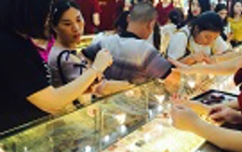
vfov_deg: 27.8
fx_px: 304
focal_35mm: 46
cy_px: 47
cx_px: 151
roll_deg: -2.8
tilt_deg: -7.5
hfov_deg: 43.1
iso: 32
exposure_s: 1/60
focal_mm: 4.15
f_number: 2.2
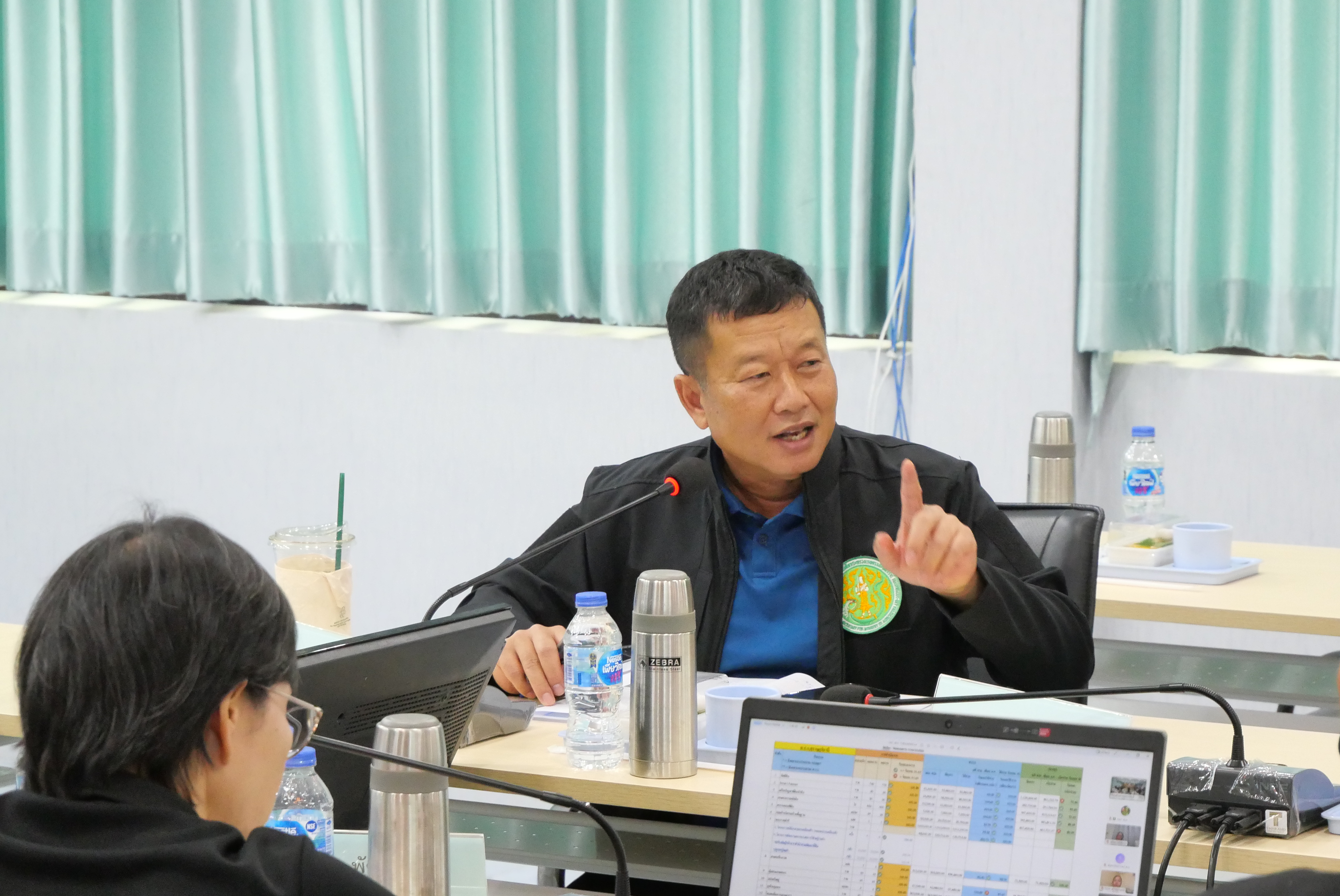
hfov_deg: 15.0
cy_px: 420
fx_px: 5103
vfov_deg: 10.0
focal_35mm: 137
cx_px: 734
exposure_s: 1/60
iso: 3200
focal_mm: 60
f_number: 5.6
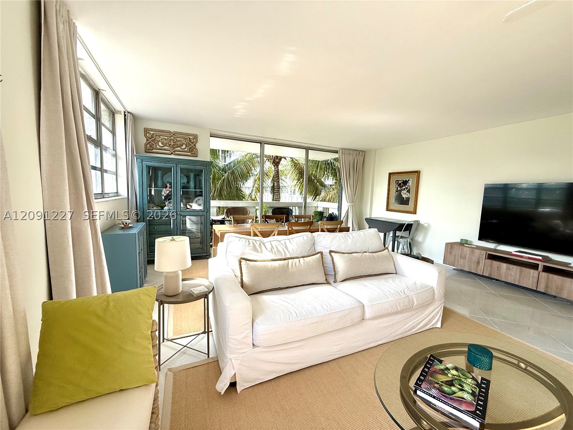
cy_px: 215
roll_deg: -1.9
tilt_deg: -4.7
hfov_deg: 102.1
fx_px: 232
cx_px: 286
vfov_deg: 85.7
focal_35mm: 14
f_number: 2.2
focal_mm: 2.22
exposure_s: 1/111
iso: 64
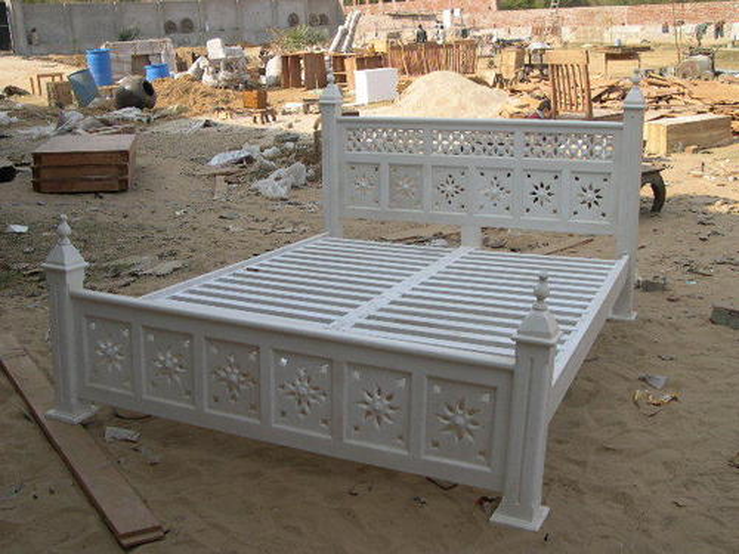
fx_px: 811
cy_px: 277
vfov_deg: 37.7
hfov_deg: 49.0
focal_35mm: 38
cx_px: 370
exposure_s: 1/101
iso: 100
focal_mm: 8
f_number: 7.6
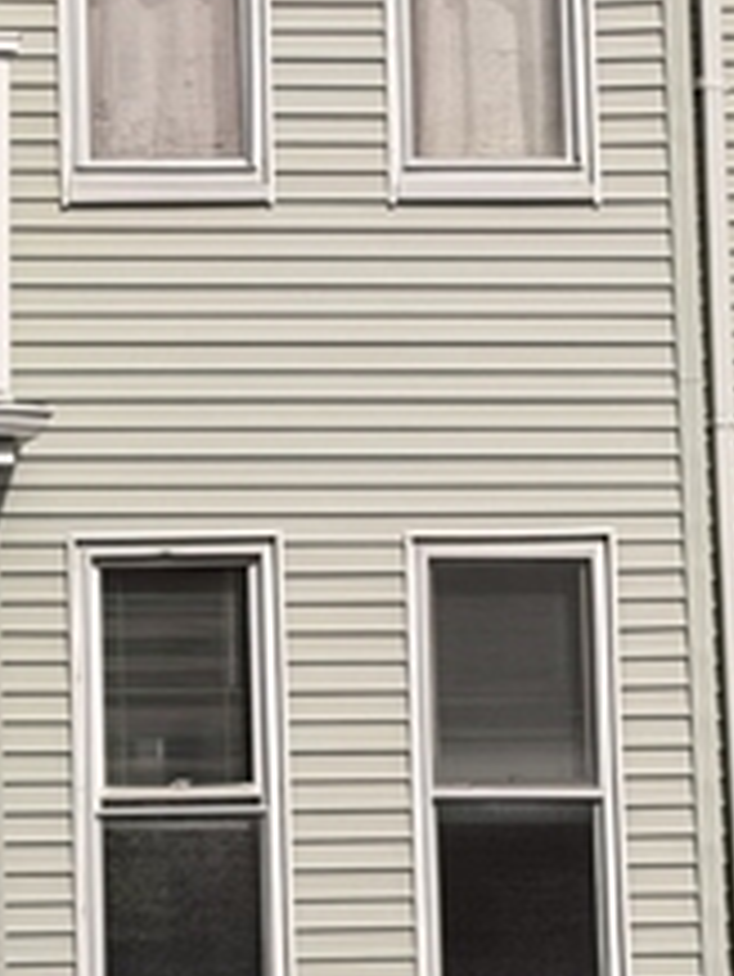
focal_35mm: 170
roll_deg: +1.3
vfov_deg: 11.6
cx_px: 41
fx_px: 4802
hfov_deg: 8.7
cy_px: 180
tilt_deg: +8.5
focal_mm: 6.76
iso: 64
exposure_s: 1/9901
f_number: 1.78
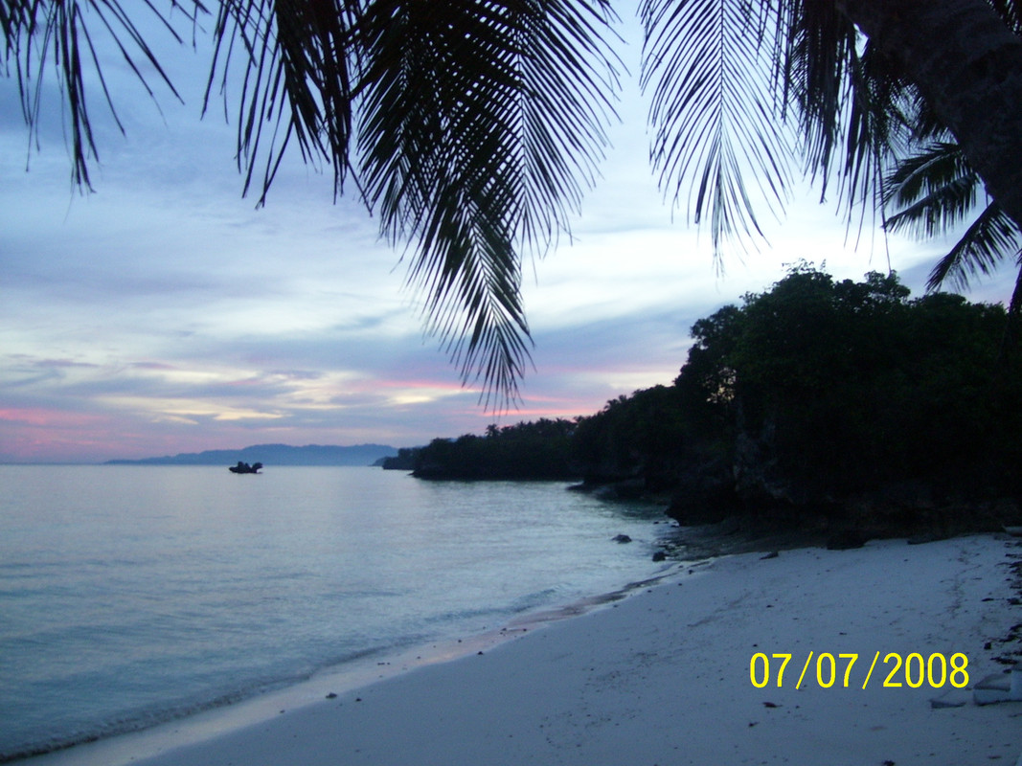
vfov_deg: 39.6
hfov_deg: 51.4
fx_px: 1063
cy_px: 383
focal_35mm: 36
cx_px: 511
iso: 160
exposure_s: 1/20
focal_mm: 6
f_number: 2.7
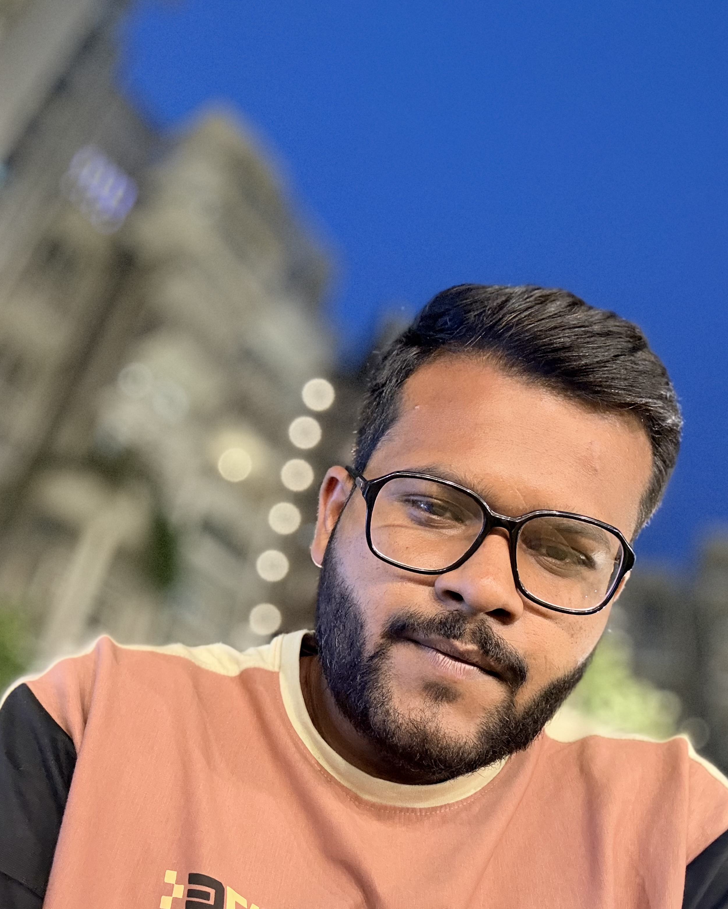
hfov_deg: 50.0
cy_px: 587
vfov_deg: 59.4
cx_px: 371
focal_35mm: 29
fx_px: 781
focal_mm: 2.69
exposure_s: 1/25
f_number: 1.9
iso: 400
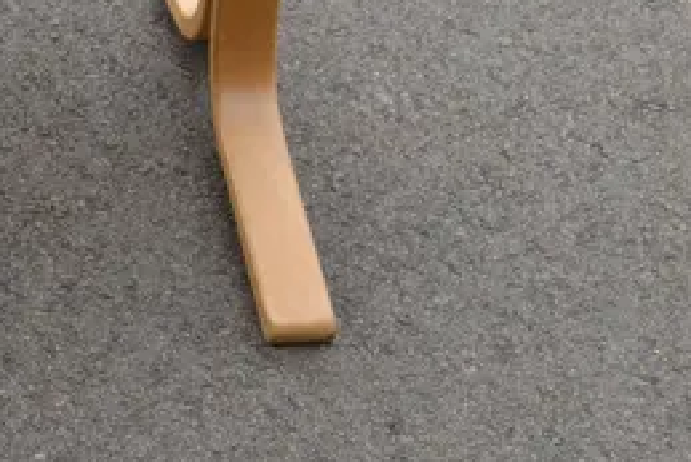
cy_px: -109
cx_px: -165
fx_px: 2401
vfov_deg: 10.8
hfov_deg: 15.7
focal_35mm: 125
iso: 400
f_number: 5.6
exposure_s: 1/125
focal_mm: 24
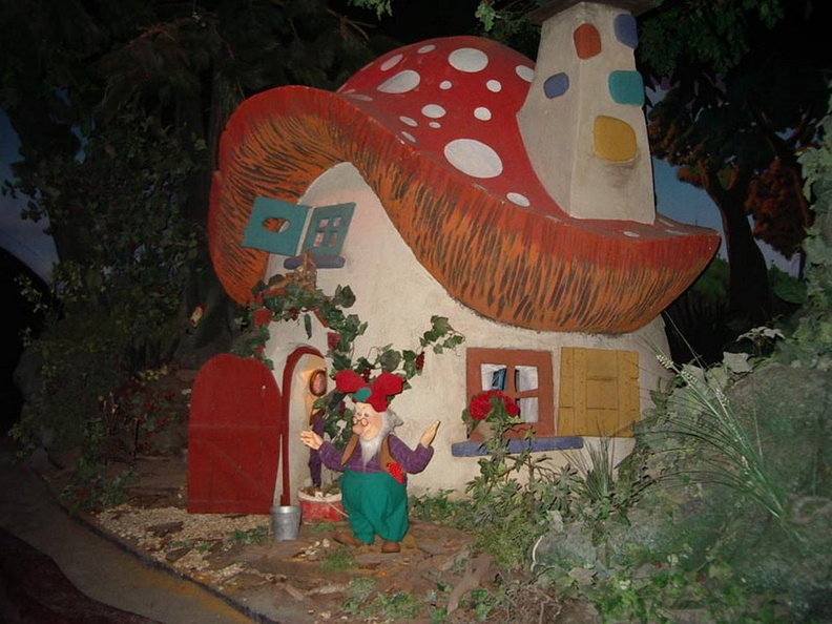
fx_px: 913
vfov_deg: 37.7
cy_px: 312
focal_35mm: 38
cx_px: 416
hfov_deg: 49.0
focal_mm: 5.8
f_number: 2.6
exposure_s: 1/60
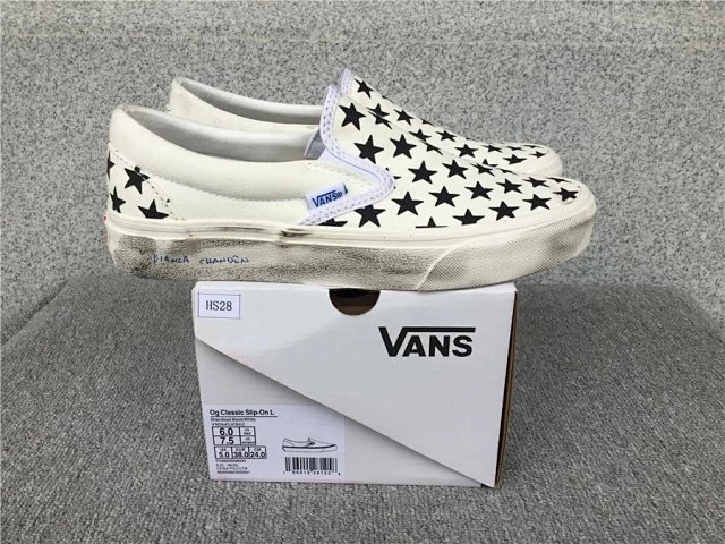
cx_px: 362
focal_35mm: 31
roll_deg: -0.4
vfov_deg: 45.4
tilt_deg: -19.9
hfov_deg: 58.4
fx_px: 649
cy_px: 272
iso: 25
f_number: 2.4
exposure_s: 1/196
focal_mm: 3.3
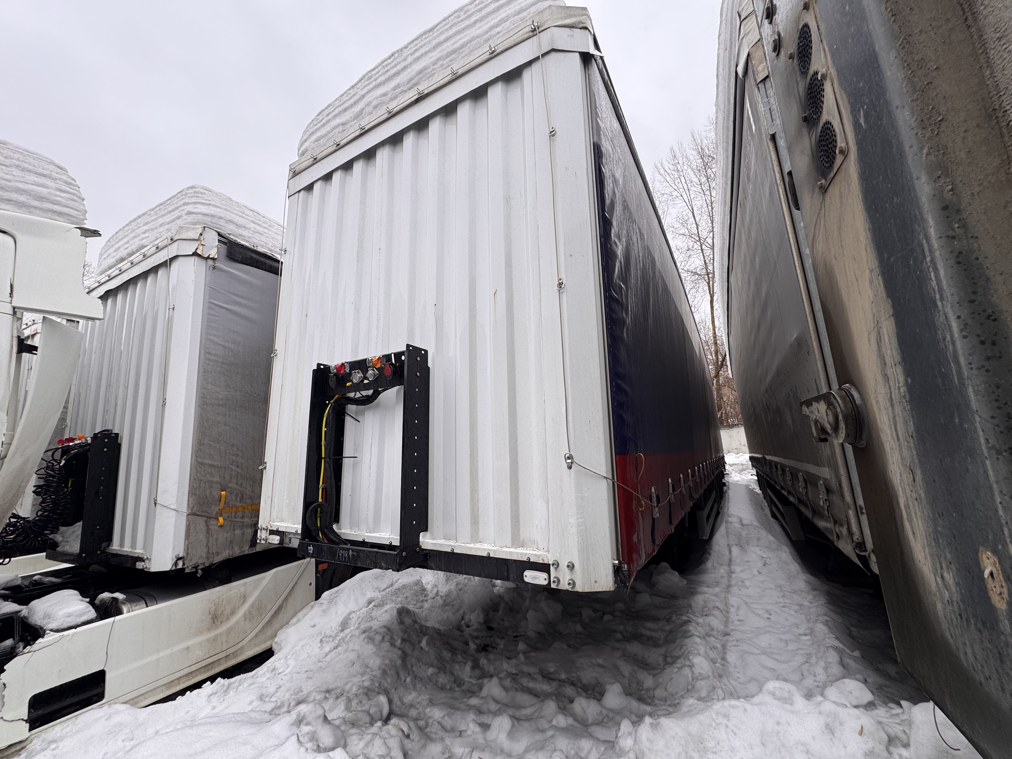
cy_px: 380
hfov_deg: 102.1
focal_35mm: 14
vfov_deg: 85.7
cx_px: 506
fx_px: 409
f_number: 2.2
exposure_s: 1/154
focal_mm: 2.22
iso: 40
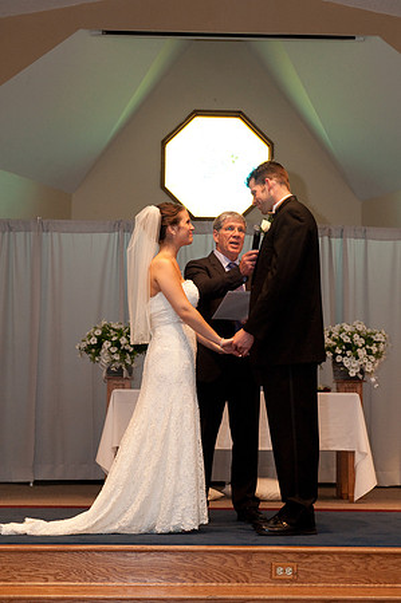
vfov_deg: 28.9
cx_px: 200
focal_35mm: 70
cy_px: 302
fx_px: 1172
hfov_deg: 19.4
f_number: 9
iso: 2000
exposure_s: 1/60
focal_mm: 70
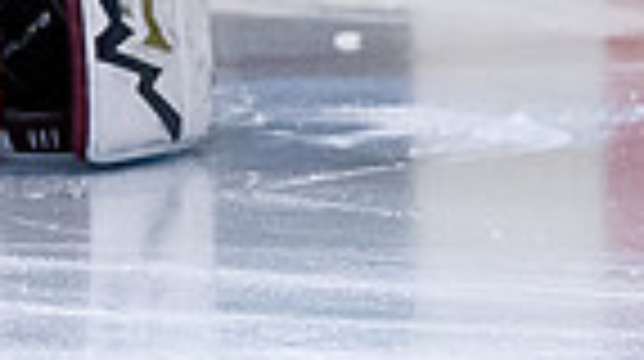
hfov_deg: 1.7
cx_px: -188
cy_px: -317
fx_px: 21590
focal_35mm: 1266
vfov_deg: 1.0
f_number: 3.2
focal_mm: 145
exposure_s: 1/800
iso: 2000
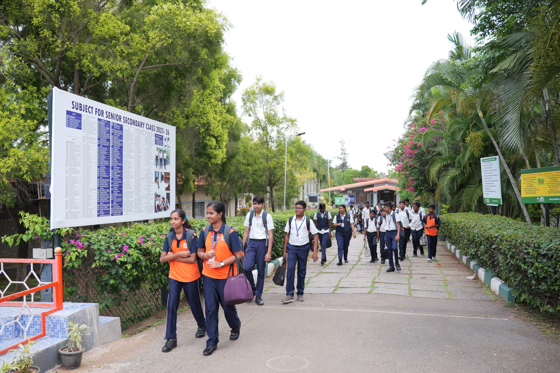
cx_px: 280
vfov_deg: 43.6
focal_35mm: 30
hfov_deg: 61.9
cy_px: 186
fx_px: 467
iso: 160
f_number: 4
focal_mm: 30
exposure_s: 1/125
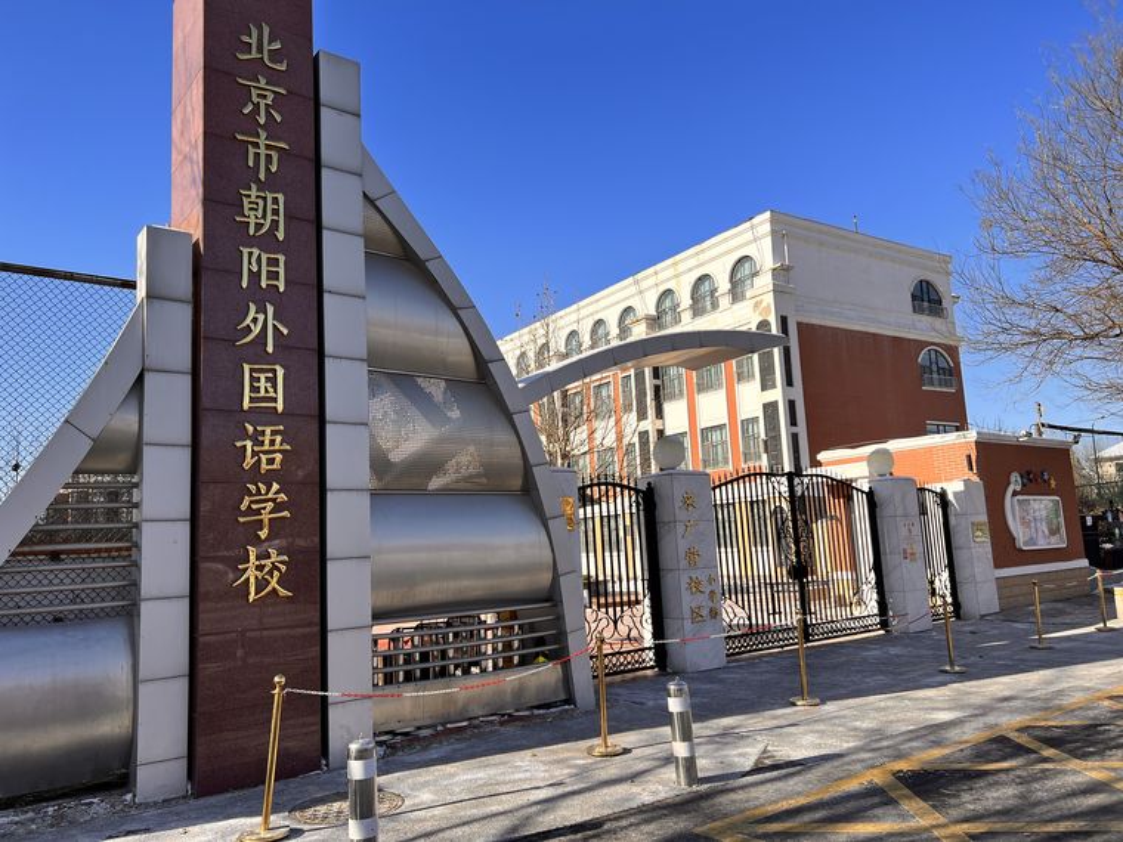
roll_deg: +3.5
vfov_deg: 53.1
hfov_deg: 67.3
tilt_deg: +8.2
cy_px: 421
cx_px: 562
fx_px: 843
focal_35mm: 26
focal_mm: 5.7
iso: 50
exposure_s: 1/2632
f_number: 1.5
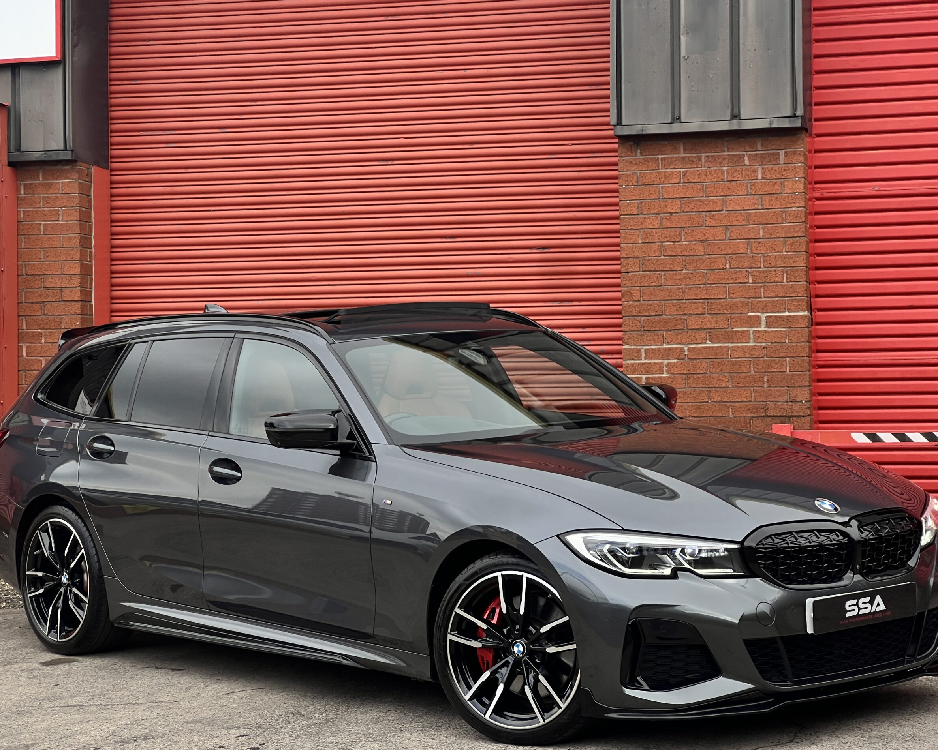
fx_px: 2249
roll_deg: +0.3
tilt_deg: +3.0
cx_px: 474
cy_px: 373
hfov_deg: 23.6
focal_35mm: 81
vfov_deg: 18.9
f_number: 2.8
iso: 32
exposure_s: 1/259
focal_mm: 9
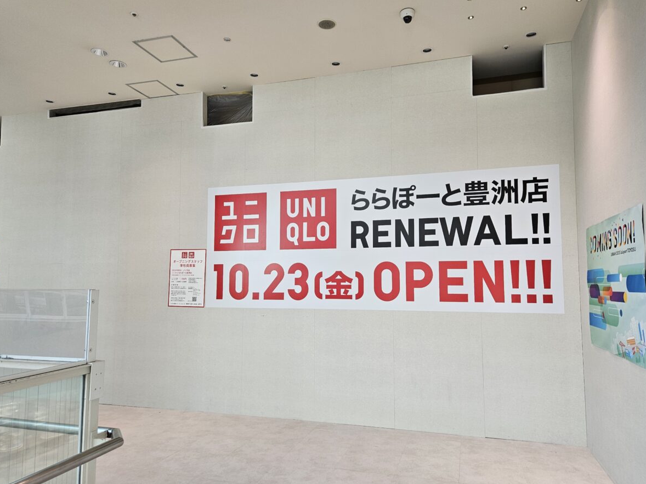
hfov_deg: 69.4
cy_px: 243
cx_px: 328
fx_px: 466
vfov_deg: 54.9
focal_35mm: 25
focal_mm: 5.4
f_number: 1.8
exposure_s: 1/100
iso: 64
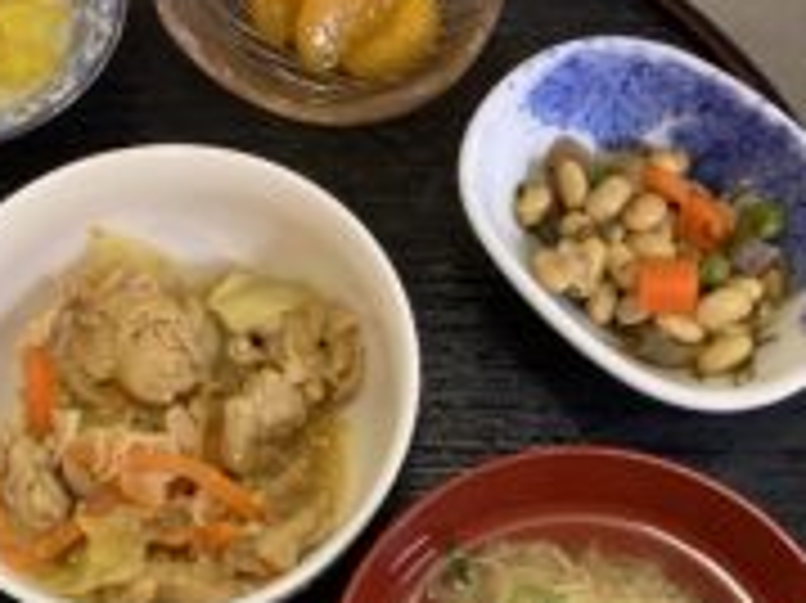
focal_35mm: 65
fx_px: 1512
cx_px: 281
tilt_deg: -71.2
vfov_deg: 22.4
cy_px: 439
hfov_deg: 29.7
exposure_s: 1/40
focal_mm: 3.3
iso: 320
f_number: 2.4
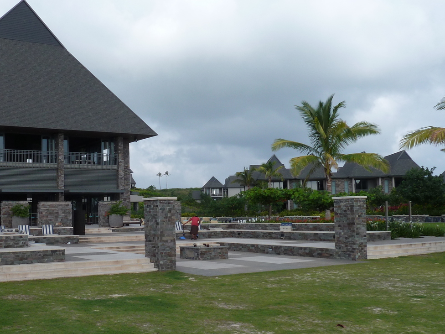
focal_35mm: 41
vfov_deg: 35.1
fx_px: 527
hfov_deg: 44.8
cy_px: 194
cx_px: 133
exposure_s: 1/400
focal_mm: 4.1
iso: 80
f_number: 4.5
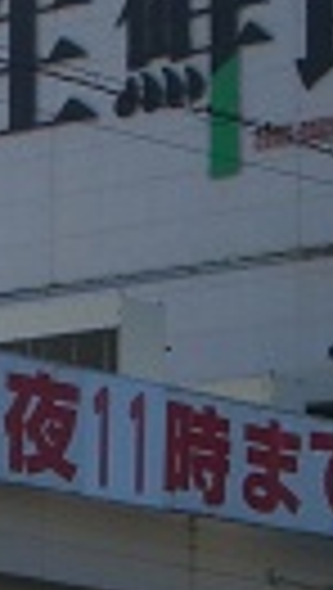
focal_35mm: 202
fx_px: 3161
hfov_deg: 6.0
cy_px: 414
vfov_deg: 10.6
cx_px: 32
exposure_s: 1/800
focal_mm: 6.2
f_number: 4.3
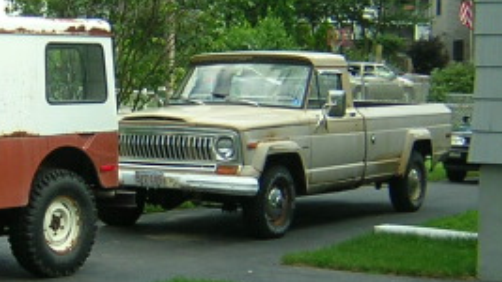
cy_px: 90
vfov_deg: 12.8
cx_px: 105
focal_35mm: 94
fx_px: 1251
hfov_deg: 22.4
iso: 100
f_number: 2.6
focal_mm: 4.7
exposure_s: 1/196
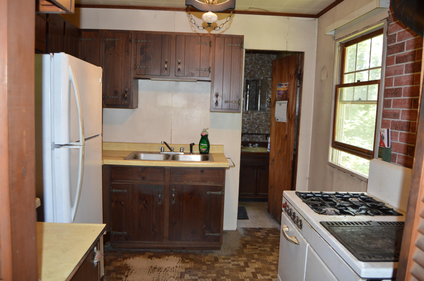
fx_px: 318
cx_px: 212
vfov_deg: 47.8
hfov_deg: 67.4
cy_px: 140
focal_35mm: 27
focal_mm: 18
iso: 400
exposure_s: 1/60
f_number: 3.5
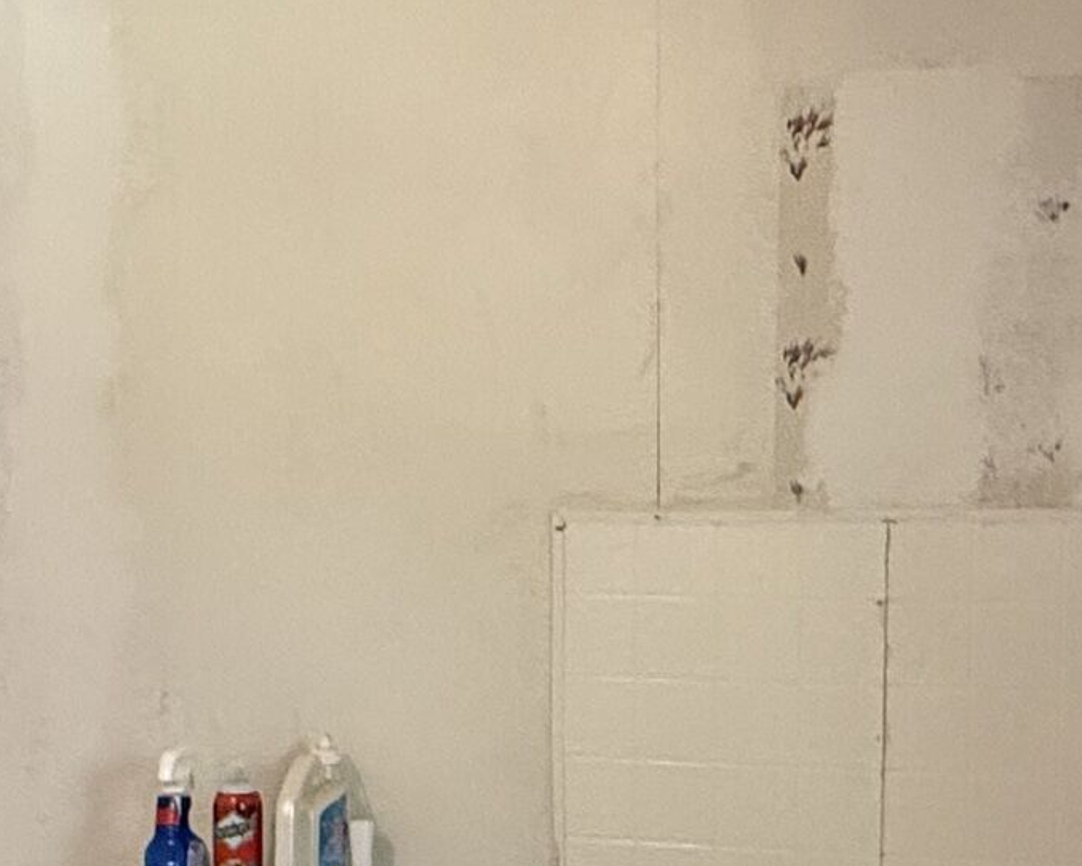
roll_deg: +0.0
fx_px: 1986
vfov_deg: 24.5
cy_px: 582
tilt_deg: -3.6
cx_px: 531
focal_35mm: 62
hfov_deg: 30.5
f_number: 2.2
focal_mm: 2.22
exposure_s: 1/60
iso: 400
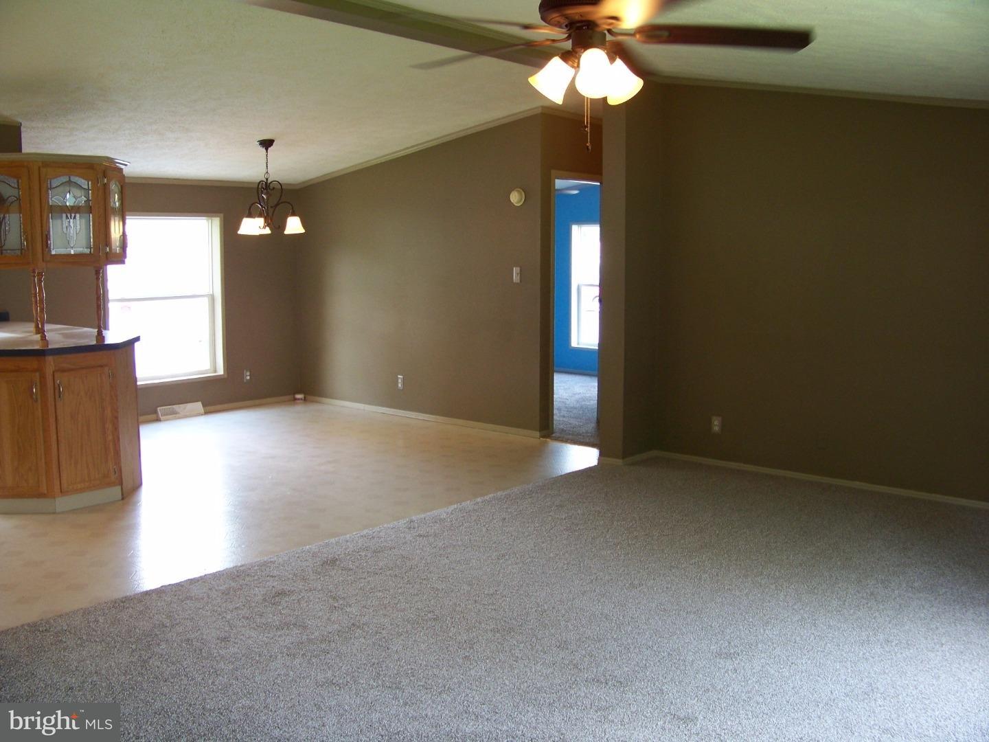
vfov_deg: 42.9
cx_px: 494
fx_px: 943
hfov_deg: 55.4
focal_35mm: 33
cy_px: 371
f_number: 2.8
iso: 125
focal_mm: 5.85
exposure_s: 1/30
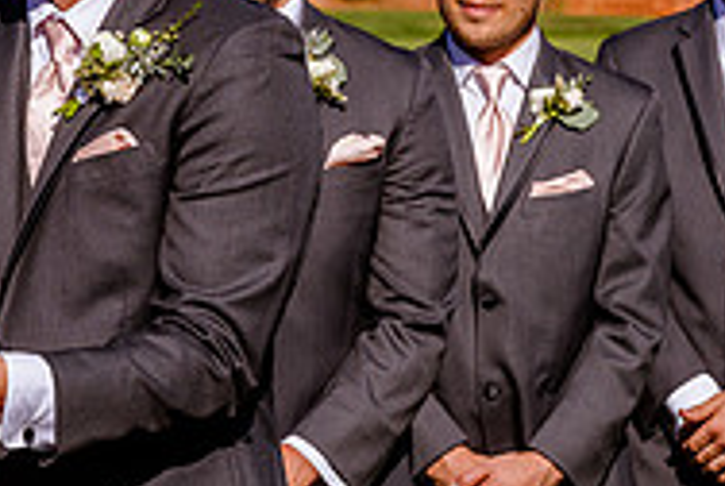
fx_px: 6838
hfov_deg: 6.0
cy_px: -48
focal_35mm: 339
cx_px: -108
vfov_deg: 4.1
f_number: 9
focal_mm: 110
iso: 200
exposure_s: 1/800
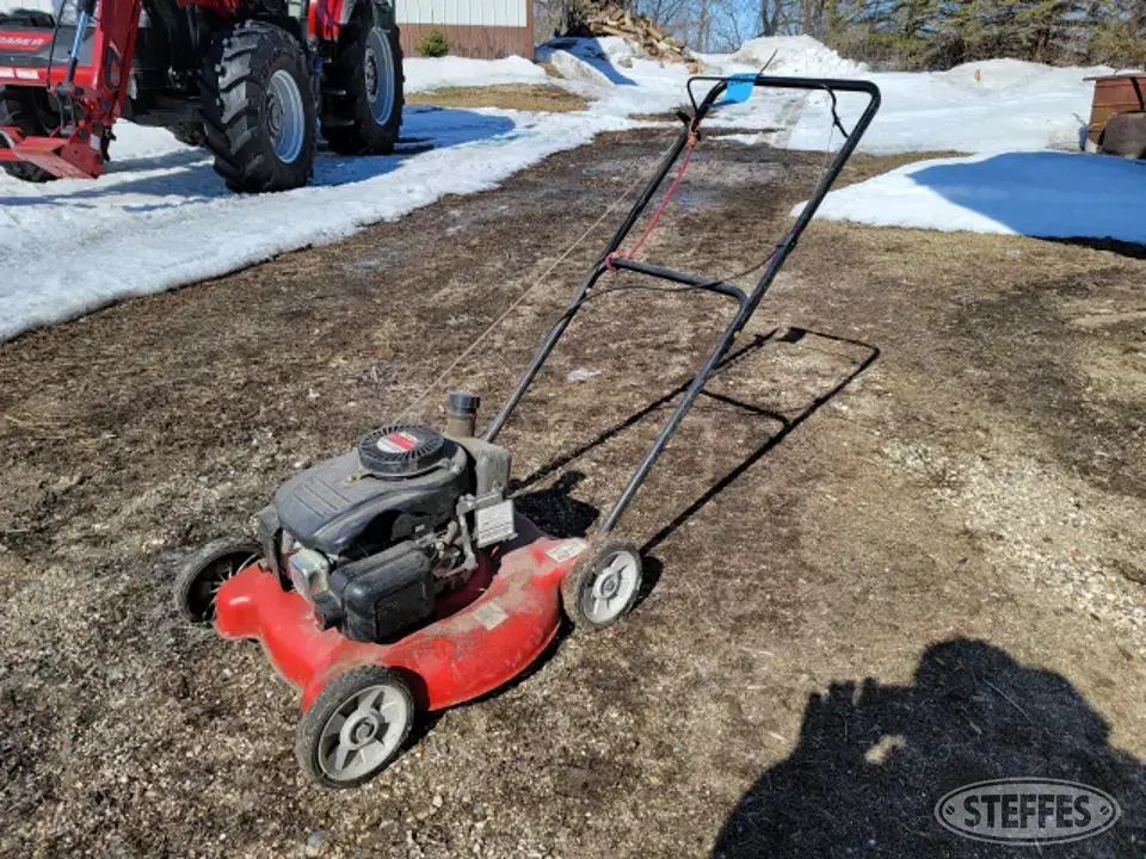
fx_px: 795
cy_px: 430
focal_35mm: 24
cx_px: 573
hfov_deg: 71.6
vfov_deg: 56.8
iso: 16
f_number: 1.8
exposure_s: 1/973
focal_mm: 6.7
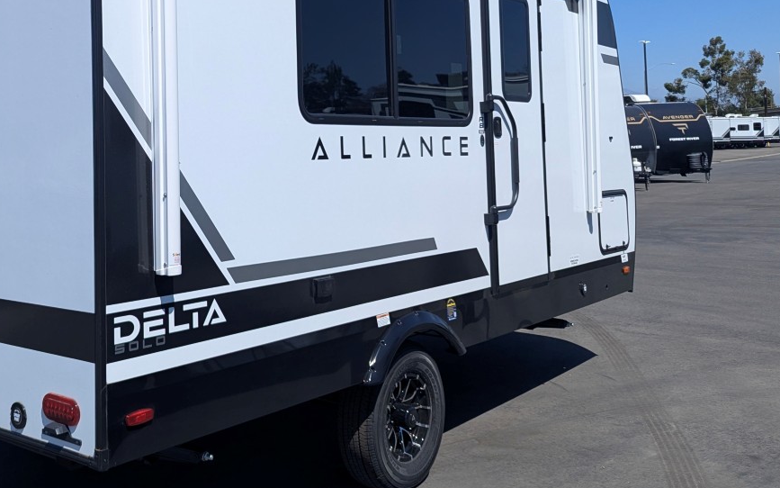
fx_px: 872
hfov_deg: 46.3
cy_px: 139
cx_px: 183
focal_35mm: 41
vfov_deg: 30.9
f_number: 1.85
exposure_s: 1/2976
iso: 50
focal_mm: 6.81
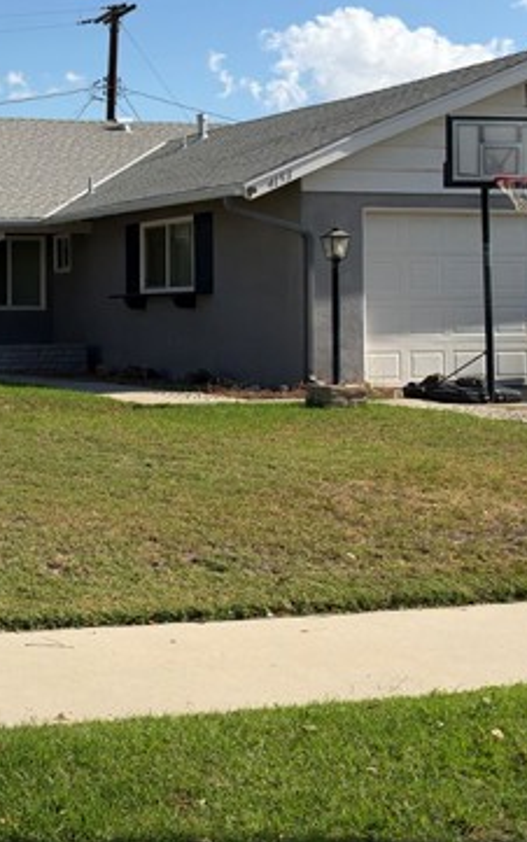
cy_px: 294
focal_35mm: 62
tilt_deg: +1.2
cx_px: -149
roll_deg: +0.3
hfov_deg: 19.4
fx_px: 1423
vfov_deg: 32.7
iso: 64
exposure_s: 1/5208
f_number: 1.8
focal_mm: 6.93
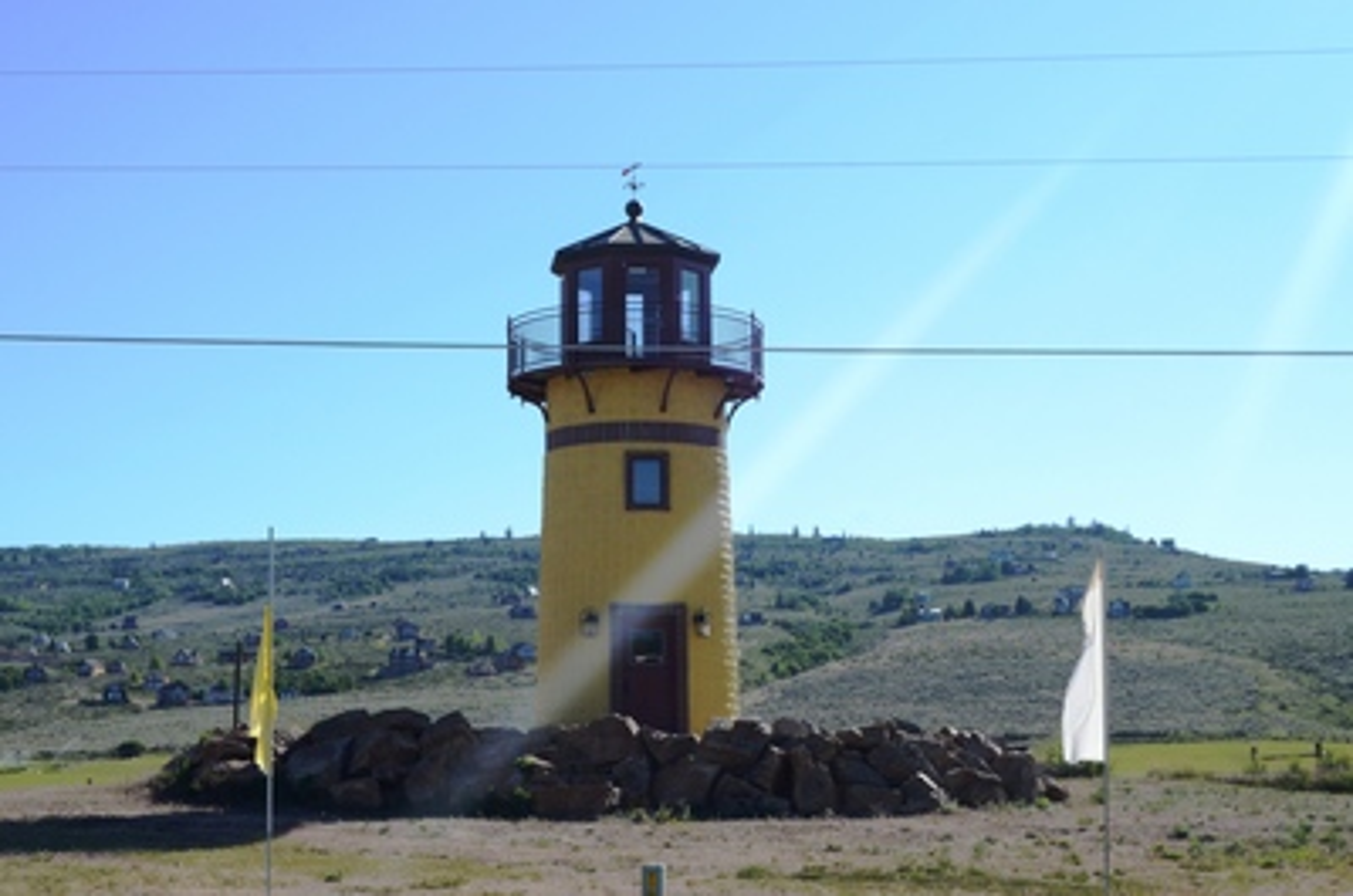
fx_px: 2363
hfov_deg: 32.0
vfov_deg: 21.5
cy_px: 448
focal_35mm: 63
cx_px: 676
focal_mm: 42
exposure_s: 1/640
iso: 500
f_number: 13
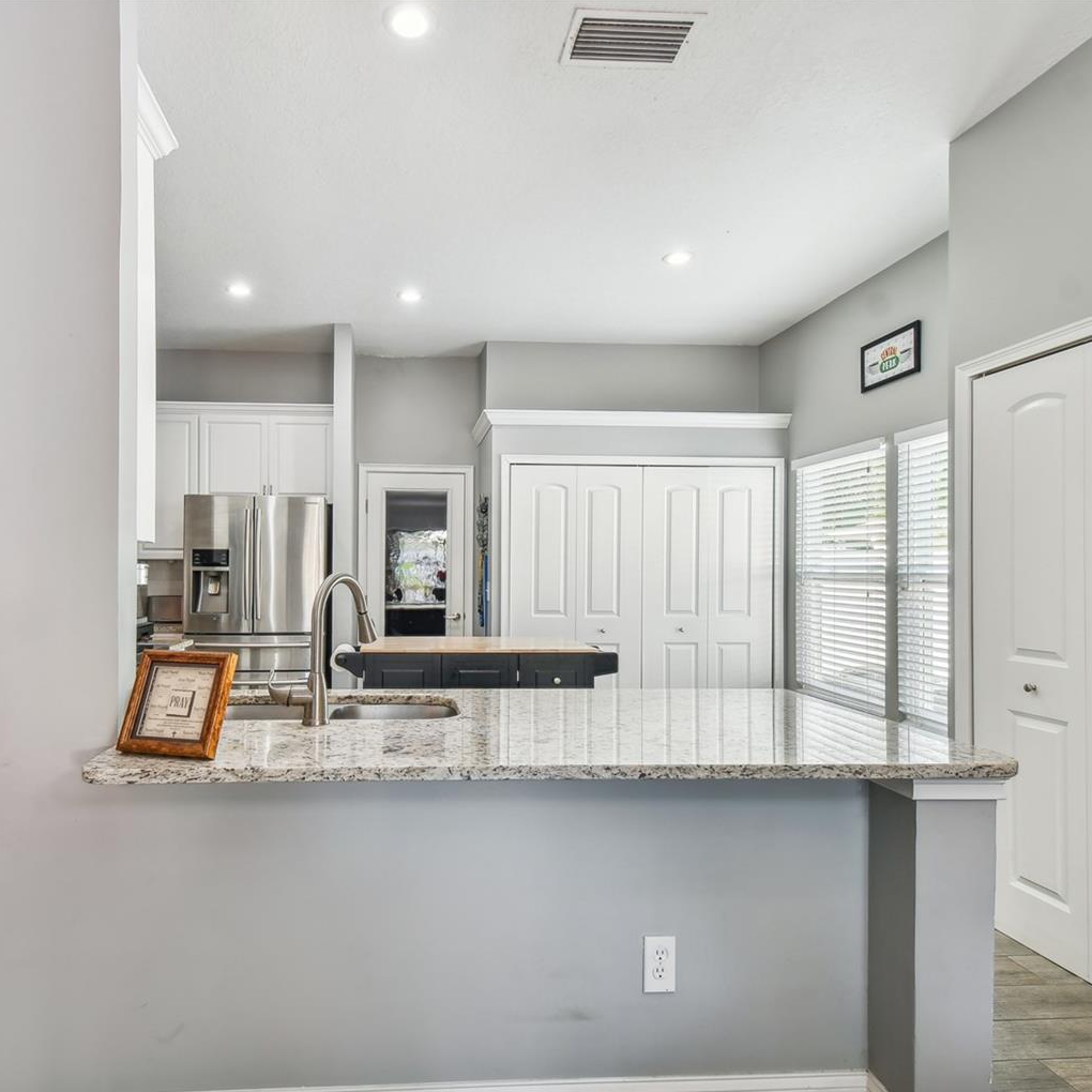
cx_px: 441
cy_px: 566
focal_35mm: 20
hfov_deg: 74.1
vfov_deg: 74.8
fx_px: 714
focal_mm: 10
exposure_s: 1/5
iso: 100
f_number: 7.1
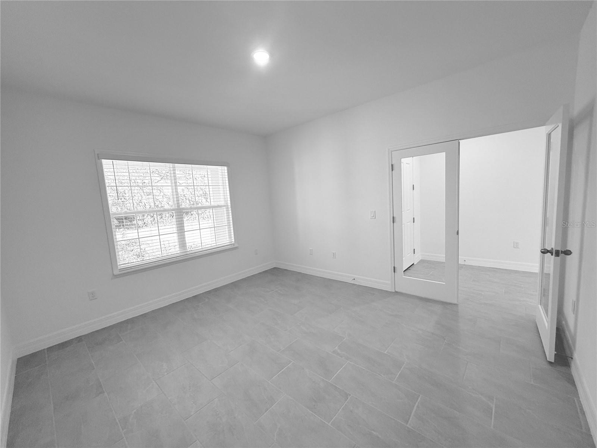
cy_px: 224
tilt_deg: -5.8
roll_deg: +4.1
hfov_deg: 102.1
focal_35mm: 14
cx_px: 298
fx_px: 241
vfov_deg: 85.7
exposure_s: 1/120
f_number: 2.2
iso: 160
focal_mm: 2.22
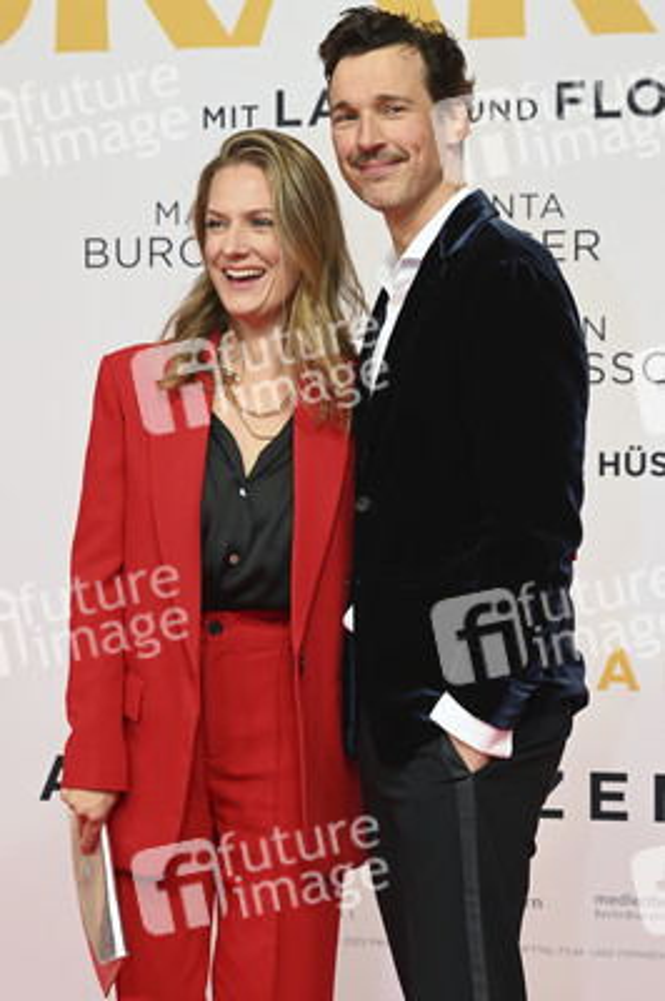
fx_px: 1804
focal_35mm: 65
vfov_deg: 31.0
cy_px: 500
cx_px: 332
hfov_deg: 20.9
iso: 640
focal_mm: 65
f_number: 5
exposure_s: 1/125
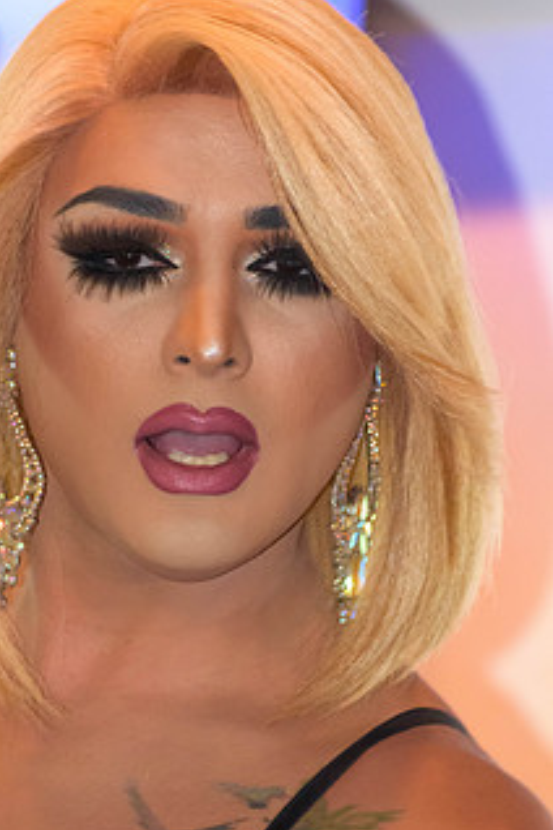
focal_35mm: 382
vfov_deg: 5.4
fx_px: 8801
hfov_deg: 3.6
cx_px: 164
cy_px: 535
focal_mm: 180
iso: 3600
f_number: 5.3
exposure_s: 1/60
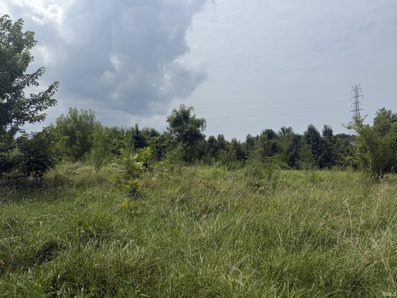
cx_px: 198
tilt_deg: +2.0
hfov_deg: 71.6
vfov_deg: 56.8
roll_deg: +1.2
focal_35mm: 24
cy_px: 149
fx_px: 275
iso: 80
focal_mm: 6.76
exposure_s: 1/10309
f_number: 1.78
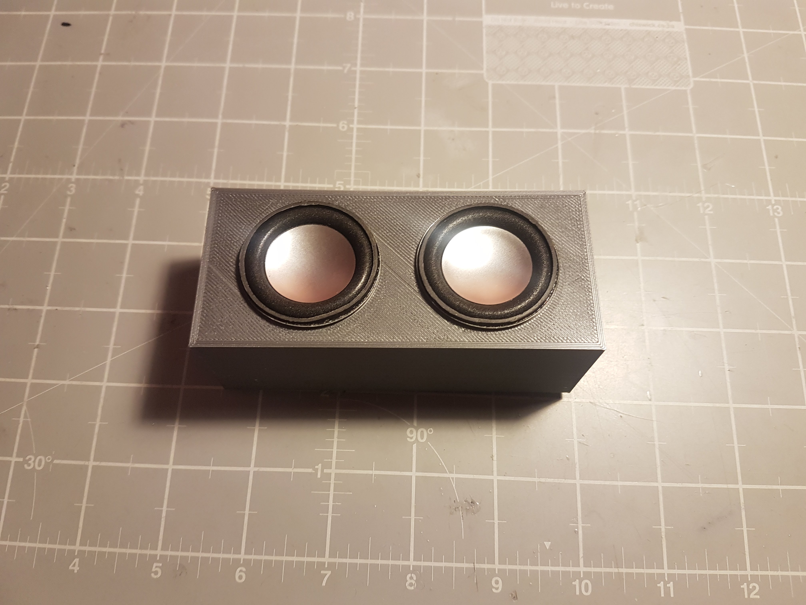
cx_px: 403
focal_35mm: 26
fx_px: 605
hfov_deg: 67.3
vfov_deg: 53.1
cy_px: 302
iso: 100
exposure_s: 1/50
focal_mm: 4.2
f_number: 1.7
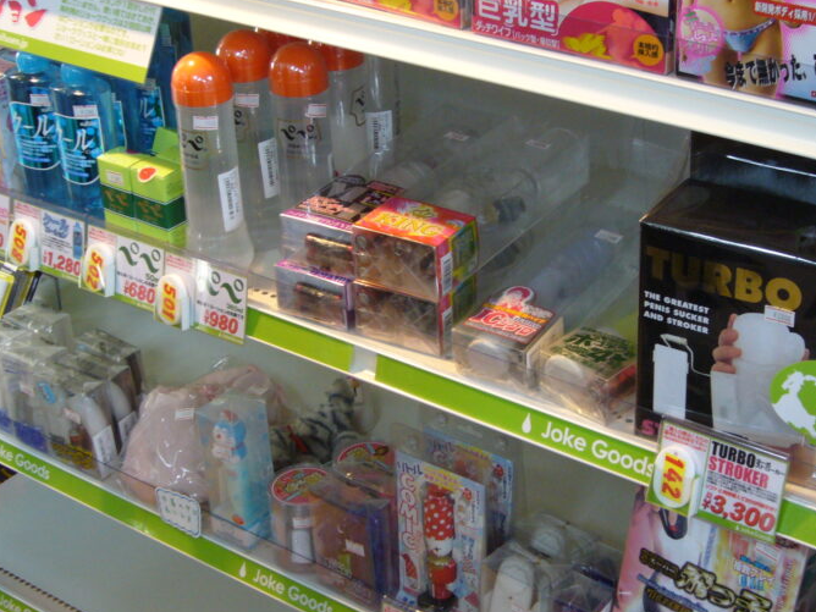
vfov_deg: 21.3
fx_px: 1627
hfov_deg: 28.1
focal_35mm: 69
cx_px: 463
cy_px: 266
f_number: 3.2
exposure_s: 1/15
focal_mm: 7.5
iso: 200
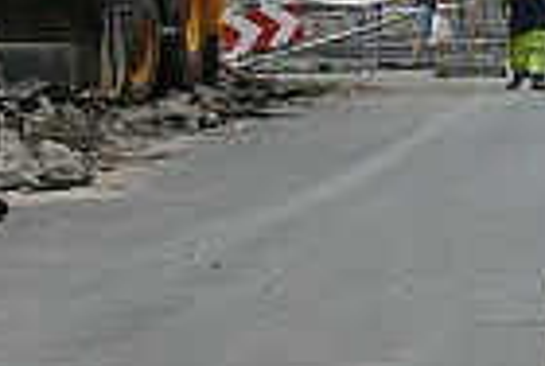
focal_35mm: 240
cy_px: -70
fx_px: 3641
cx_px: 728
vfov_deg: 5.7
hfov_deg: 8.4
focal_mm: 11.1
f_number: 5
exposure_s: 1/250
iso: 100
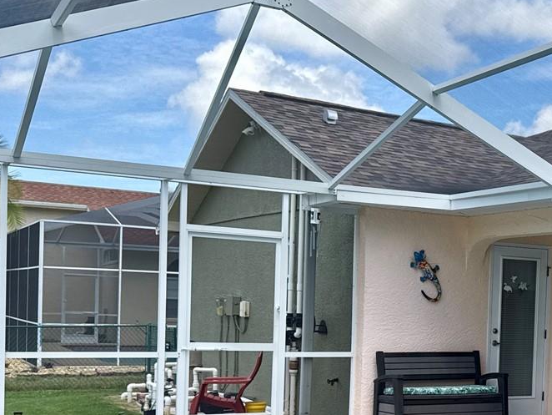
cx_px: 541
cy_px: 337
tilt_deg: -4.0
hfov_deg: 31.0
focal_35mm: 58
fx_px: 925
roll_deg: -3.5
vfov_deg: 24.8
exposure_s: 1/1770
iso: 80
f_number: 1.78
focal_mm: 6.76
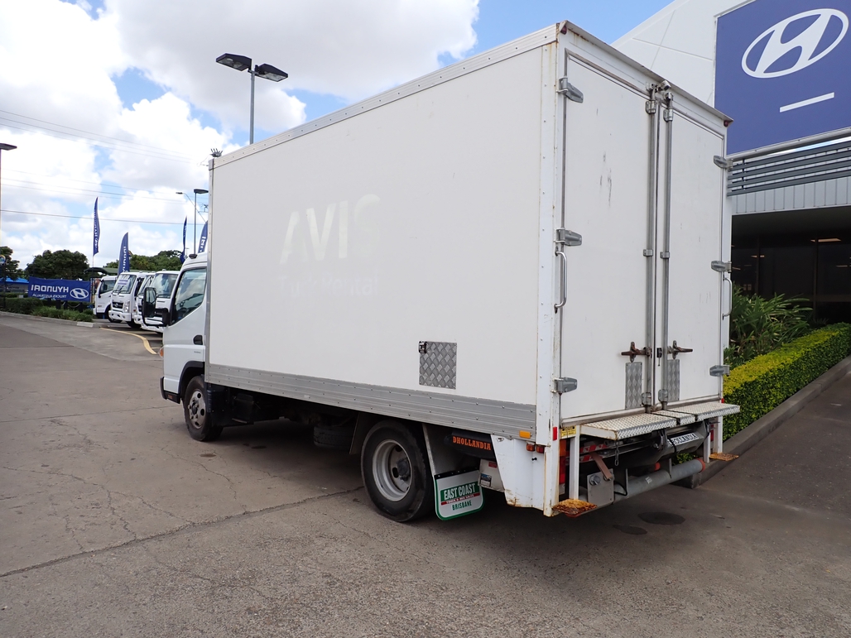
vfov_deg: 54.9
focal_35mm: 25
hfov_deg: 69.4
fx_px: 615
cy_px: 319
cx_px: 426
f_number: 2.8
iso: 100
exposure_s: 1/1000
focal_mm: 4.5
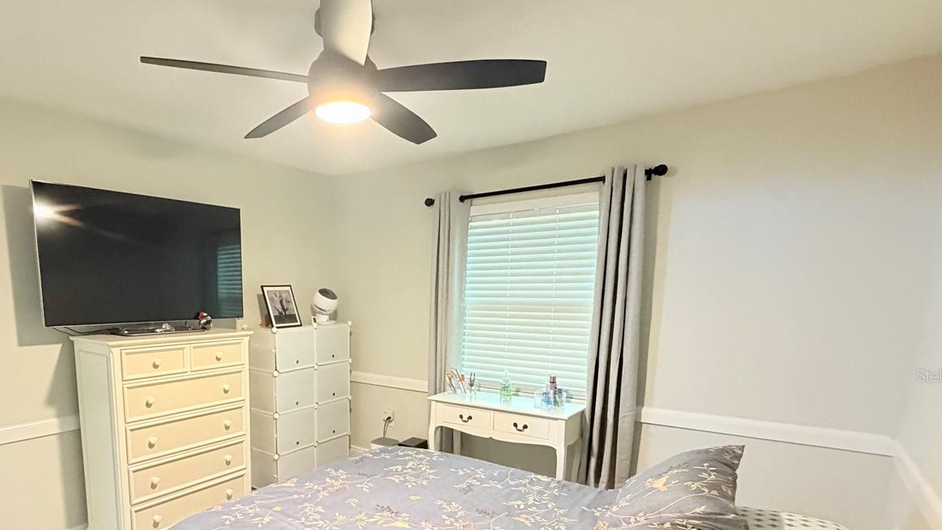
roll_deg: +1.6
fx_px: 525
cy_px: 375
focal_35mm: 21
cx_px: 345
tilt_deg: -6.3
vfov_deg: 52.0
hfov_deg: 82.0
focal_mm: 2.22
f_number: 2.2
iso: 640
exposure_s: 1/60
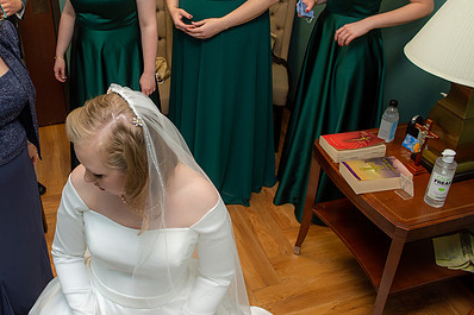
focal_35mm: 35
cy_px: 93
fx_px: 461
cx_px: 130
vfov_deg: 37.2
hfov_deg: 52.5
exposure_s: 1/160
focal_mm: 24
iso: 1250
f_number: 5.6
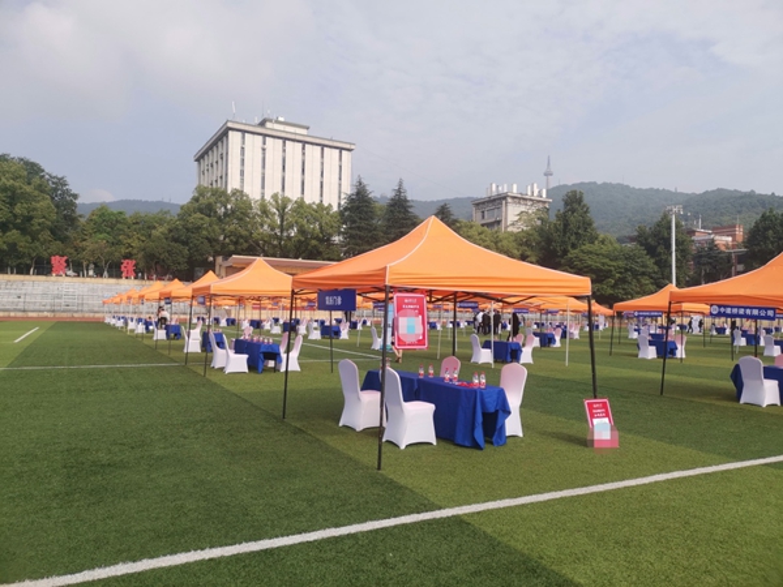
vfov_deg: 53.1
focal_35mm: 26
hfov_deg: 67.3
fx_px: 588
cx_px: 392
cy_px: 294
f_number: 1.8
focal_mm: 4.75
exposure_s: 1/1486
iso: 50
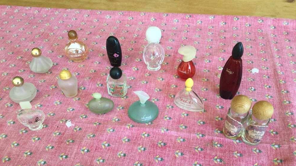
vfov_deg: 34.4
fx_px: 267
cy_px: 109
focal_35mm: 34
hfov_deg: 58.0
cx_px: 147
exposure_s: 1/33
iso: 32
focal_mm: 3.3
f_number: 2.4
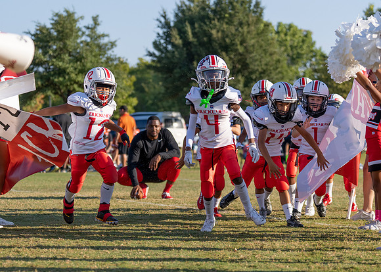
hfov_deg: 16.8
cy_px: 180
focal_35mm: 119
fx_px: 1289
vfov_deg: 12.0
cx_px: 170
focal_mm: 70
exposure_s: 1/2000
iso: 100
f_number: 2.8
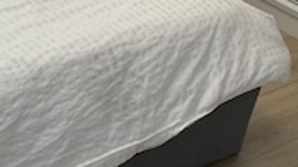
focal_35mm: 110
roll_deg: -3.4
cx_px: -181
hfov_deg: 17.1
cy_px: -81
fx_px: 869
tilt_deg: -24.5
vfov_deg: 10.6
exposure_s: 1/100
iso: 64
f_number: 1.6
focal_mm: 4.2
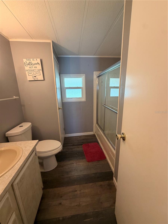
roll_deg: -1.8
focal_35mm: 14
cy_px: 112
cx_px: 84
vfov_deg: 102.1
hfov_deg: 85.7
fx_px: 91
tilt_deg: -10.0
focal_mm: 2.22
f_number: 2.2
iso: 250
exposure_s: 1/60
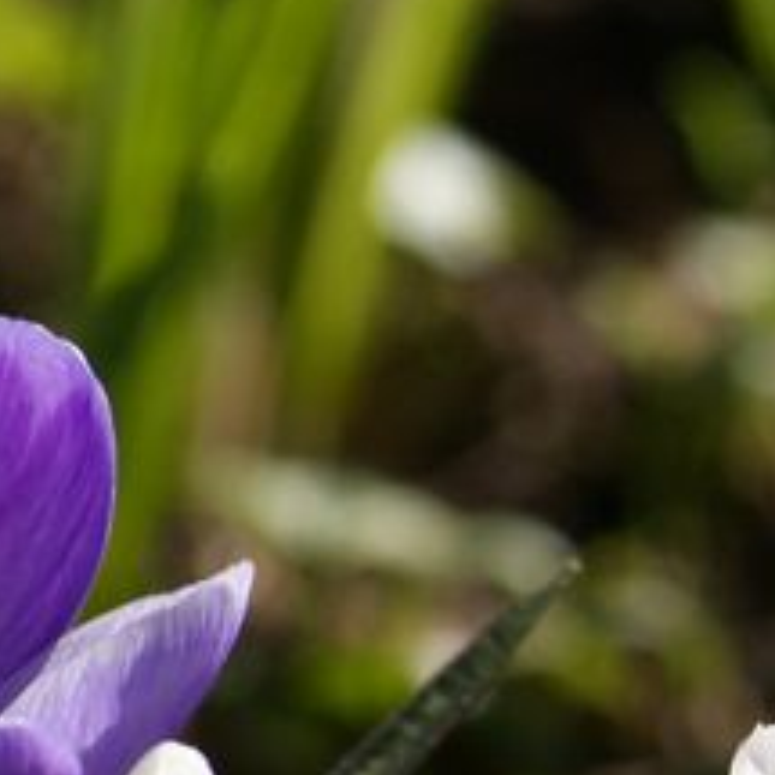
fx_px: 36044
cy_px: 953
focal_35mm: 1423
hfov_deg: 1.2
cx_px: 1500
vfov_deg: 1.2
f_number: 8
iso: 100
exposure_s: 1/320
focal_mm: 200
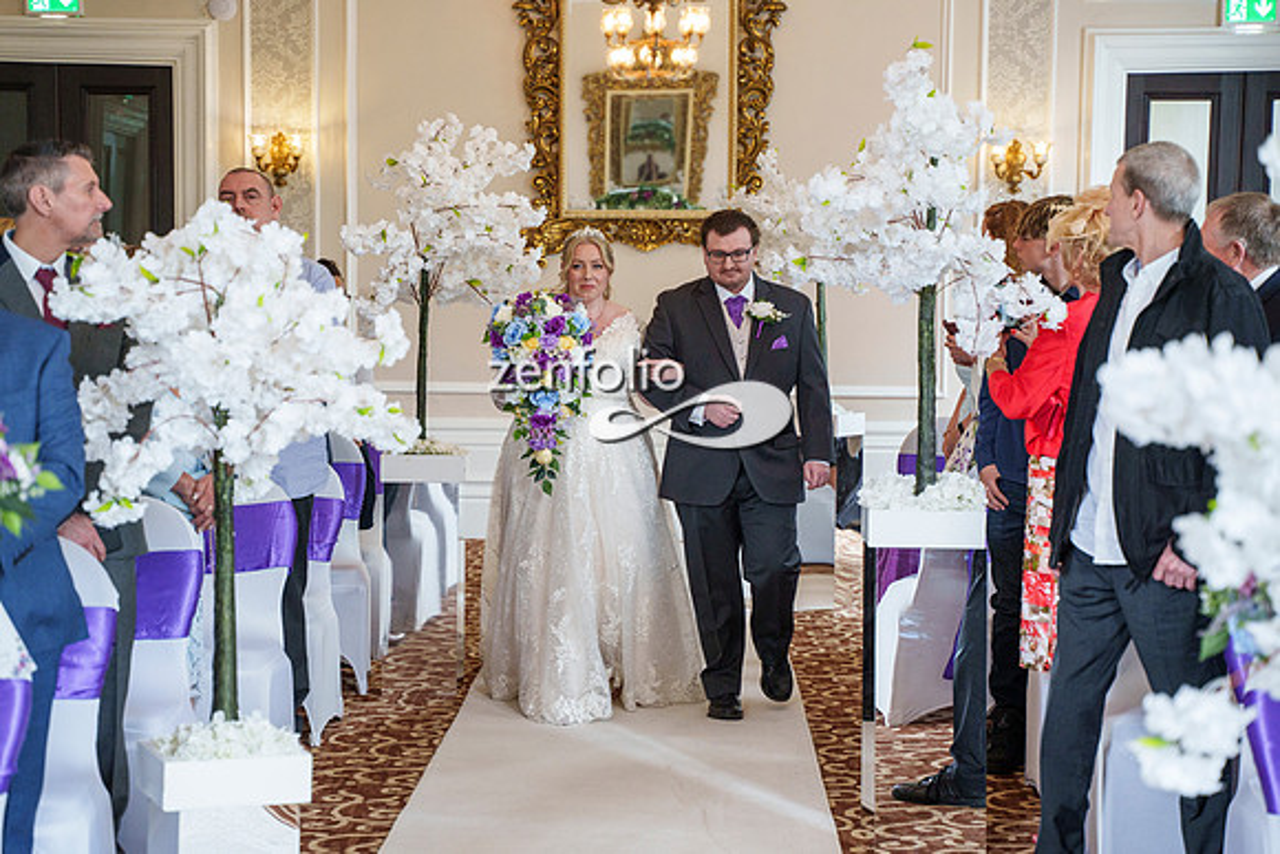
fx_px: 2761
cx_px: 640
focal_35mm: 78
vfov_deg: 17.6
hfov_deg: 26.1
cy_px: 427
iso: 1600
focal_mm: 75
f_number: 4
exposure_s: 1/250
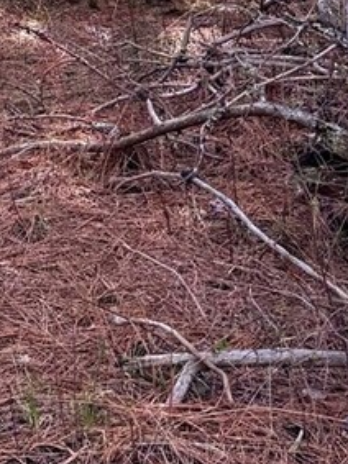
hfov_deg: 11.5
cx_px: -221
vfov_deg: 14.3
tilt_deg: -3.7
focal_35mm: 122
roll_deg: -0.5
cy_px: -373
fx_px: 1637
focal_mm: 6.76
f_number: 1.78
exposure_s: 1/693
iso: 80
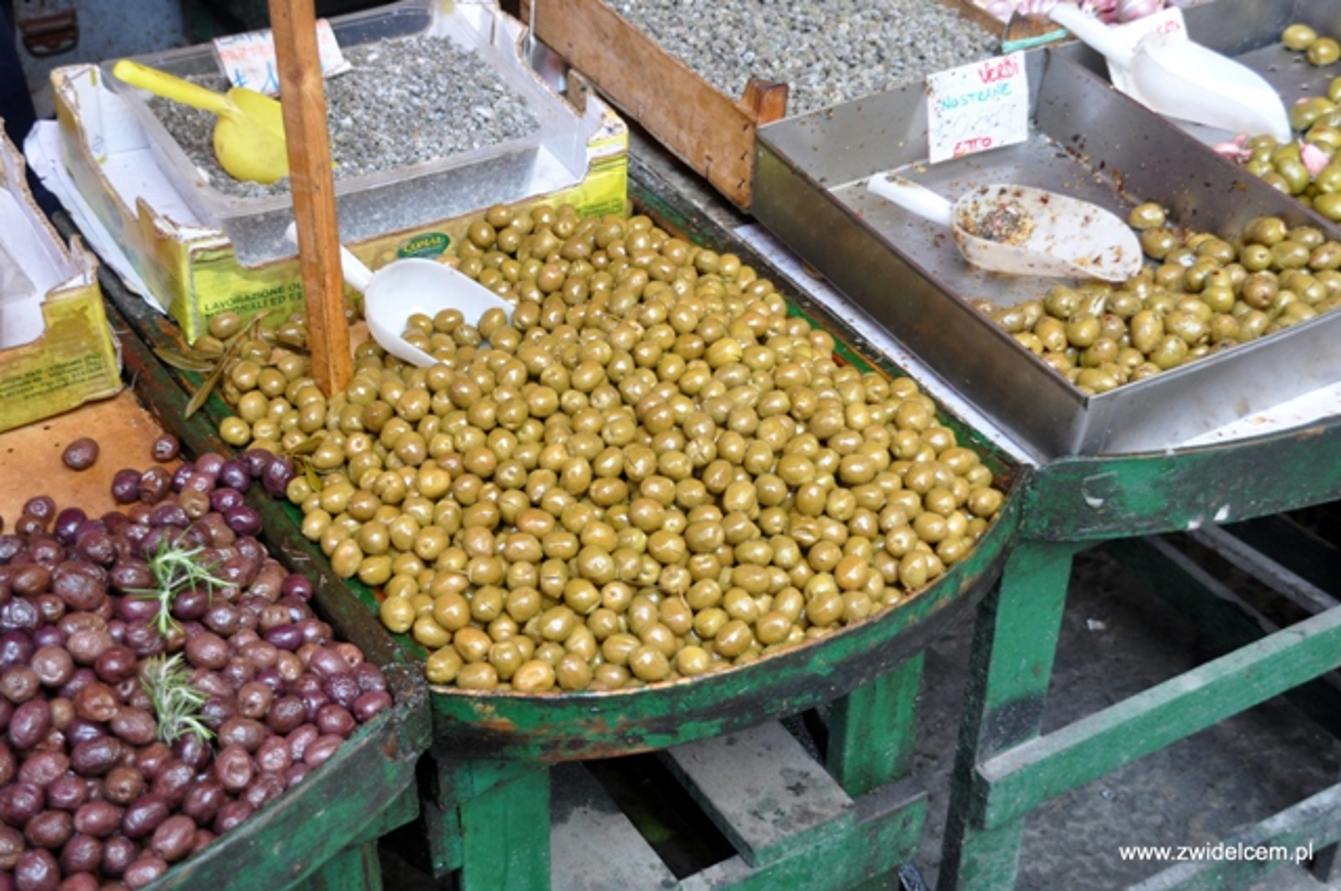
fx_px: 1897
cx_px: 670
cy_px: 446
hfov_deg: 38.9
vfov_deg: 26.4
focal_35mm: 51
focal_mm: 34
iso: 400
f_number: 4.5
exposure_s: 1/80
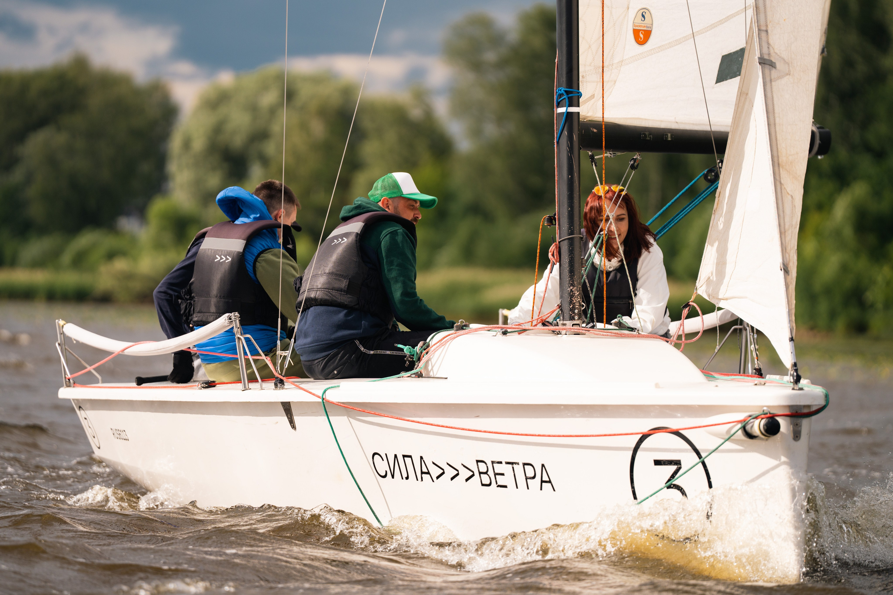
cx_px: 446
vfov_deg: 6.9
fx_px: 4961
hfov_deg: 10.3
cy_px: 298
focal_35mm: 200
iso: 100
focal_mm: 200
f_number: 2.8
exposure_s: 1/2500
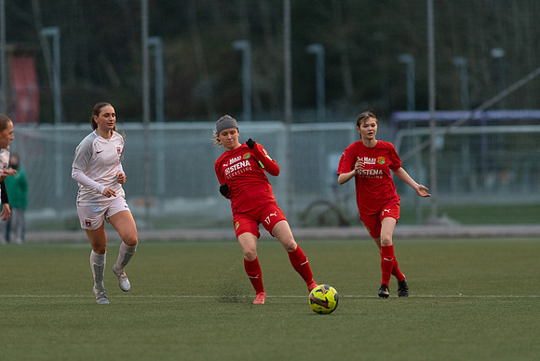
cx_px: 270
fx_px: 6751
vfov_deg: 3.1
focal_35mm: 450
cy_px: 180
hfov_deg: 4.6
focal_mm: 300
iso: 3600
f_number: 3.2
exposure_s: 1/1000
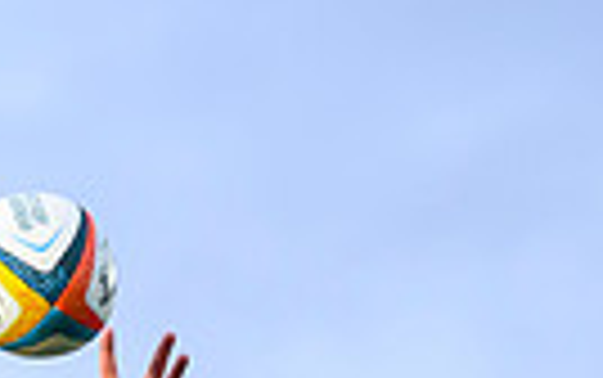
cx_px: 60
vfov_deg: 2.2
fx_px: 9951
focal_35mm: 605
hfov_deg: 3.5
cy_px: 935
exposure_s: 1/1250
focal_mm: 110
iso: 2000
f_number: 3.2
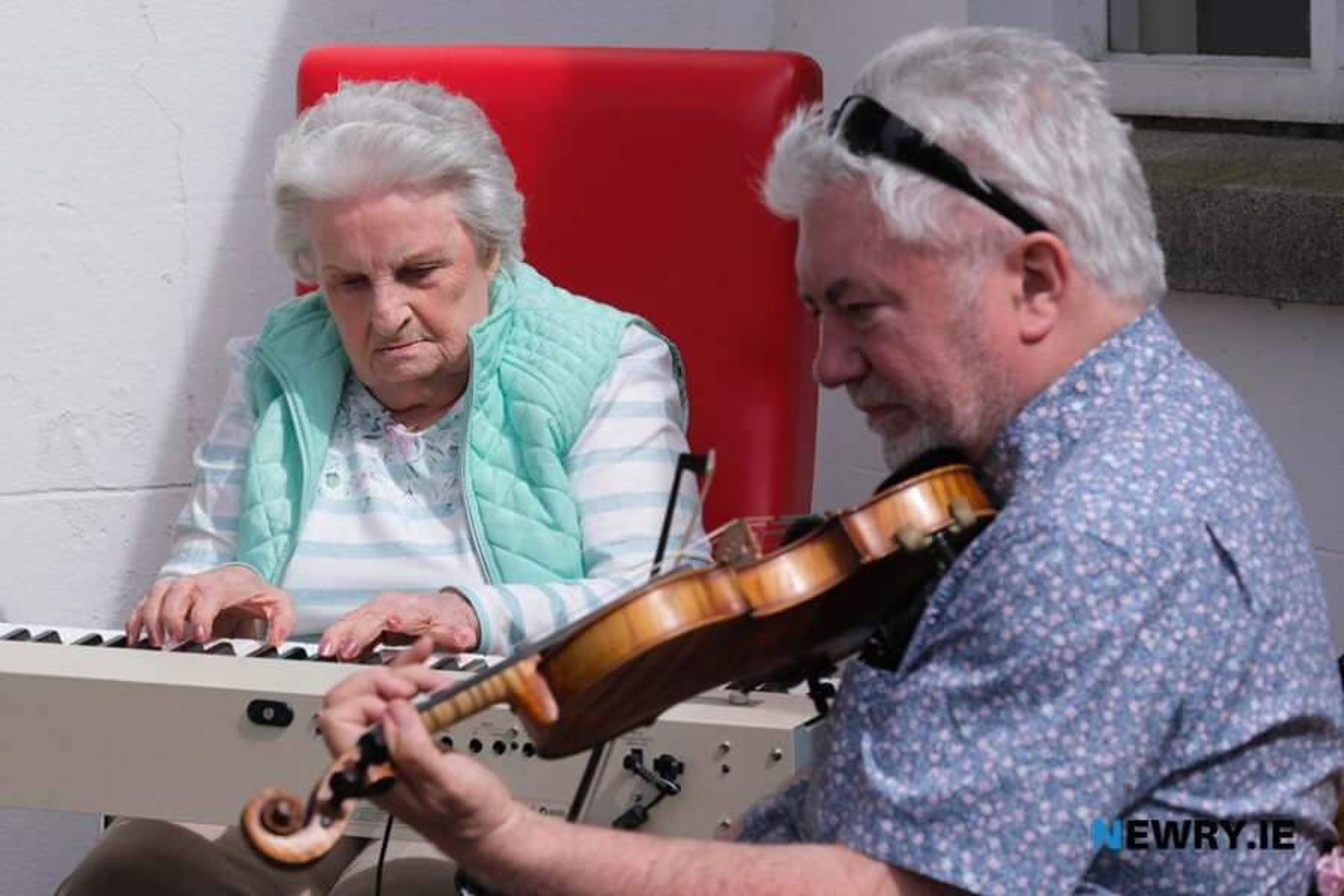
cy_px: 448
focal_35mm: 126
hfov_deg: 16.3
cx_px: 672
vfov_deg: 10.9
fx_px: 4704
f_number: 6.4
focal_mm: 83.8
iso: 400
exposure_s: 1/1900
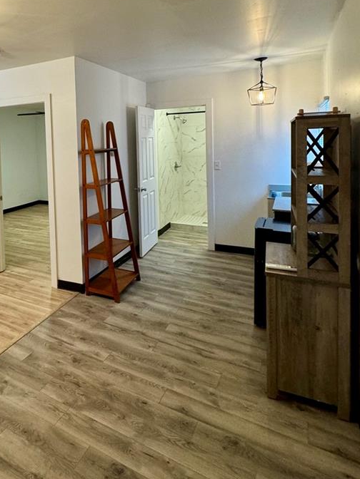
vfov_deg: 67.2
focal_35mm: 25
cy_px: 155
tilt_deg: -1.9
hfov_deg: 51.0
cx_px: 64
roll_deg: +2.1
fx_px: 347
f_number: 2.2
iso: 200
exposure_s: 1/60
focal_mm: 2.22
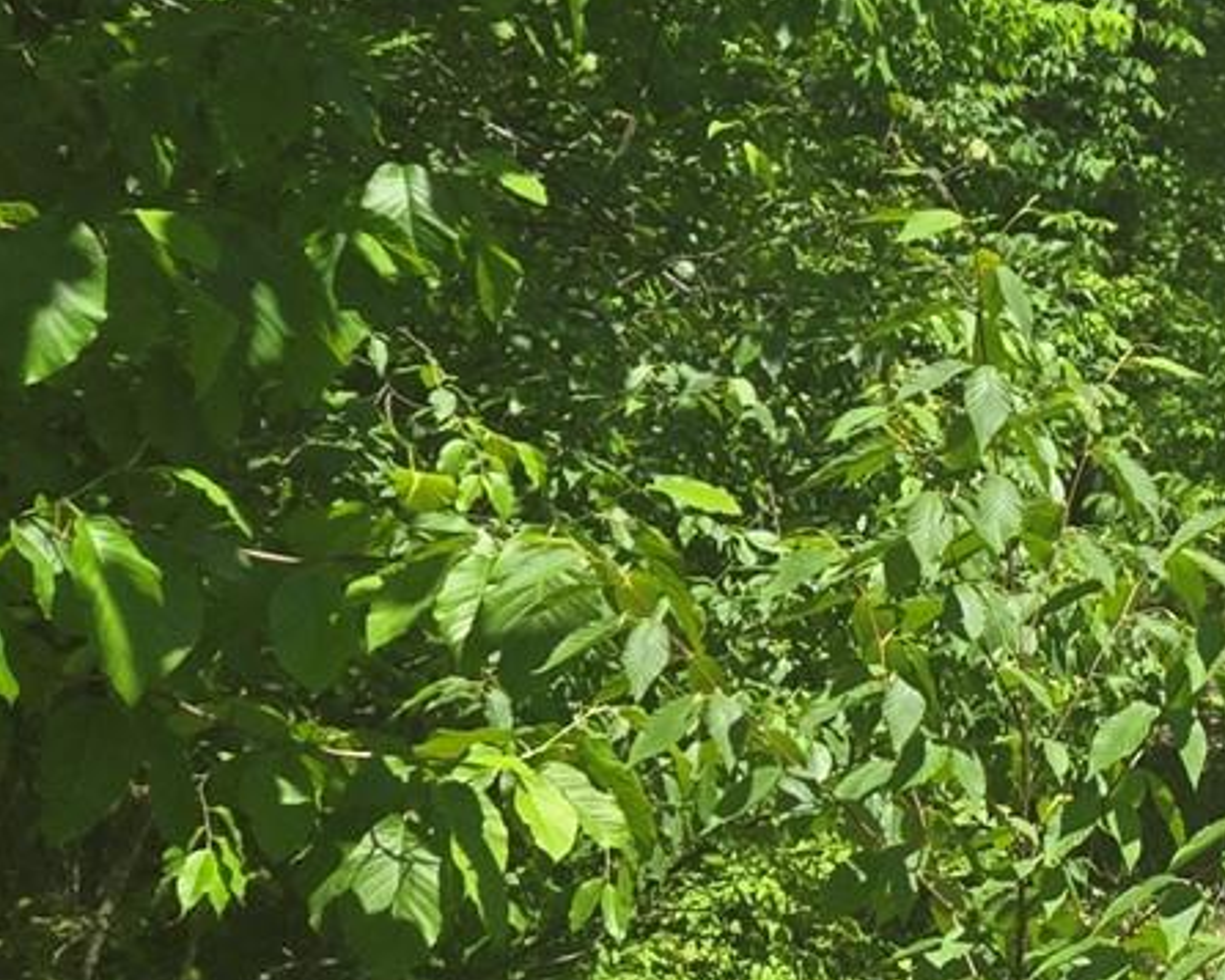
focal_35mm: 103
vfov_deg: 14.9
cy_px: 321
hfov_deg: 15.0
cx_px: 2480
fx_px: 3735
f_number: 1.8
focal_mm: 5.4
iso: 25
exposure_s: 1/1099
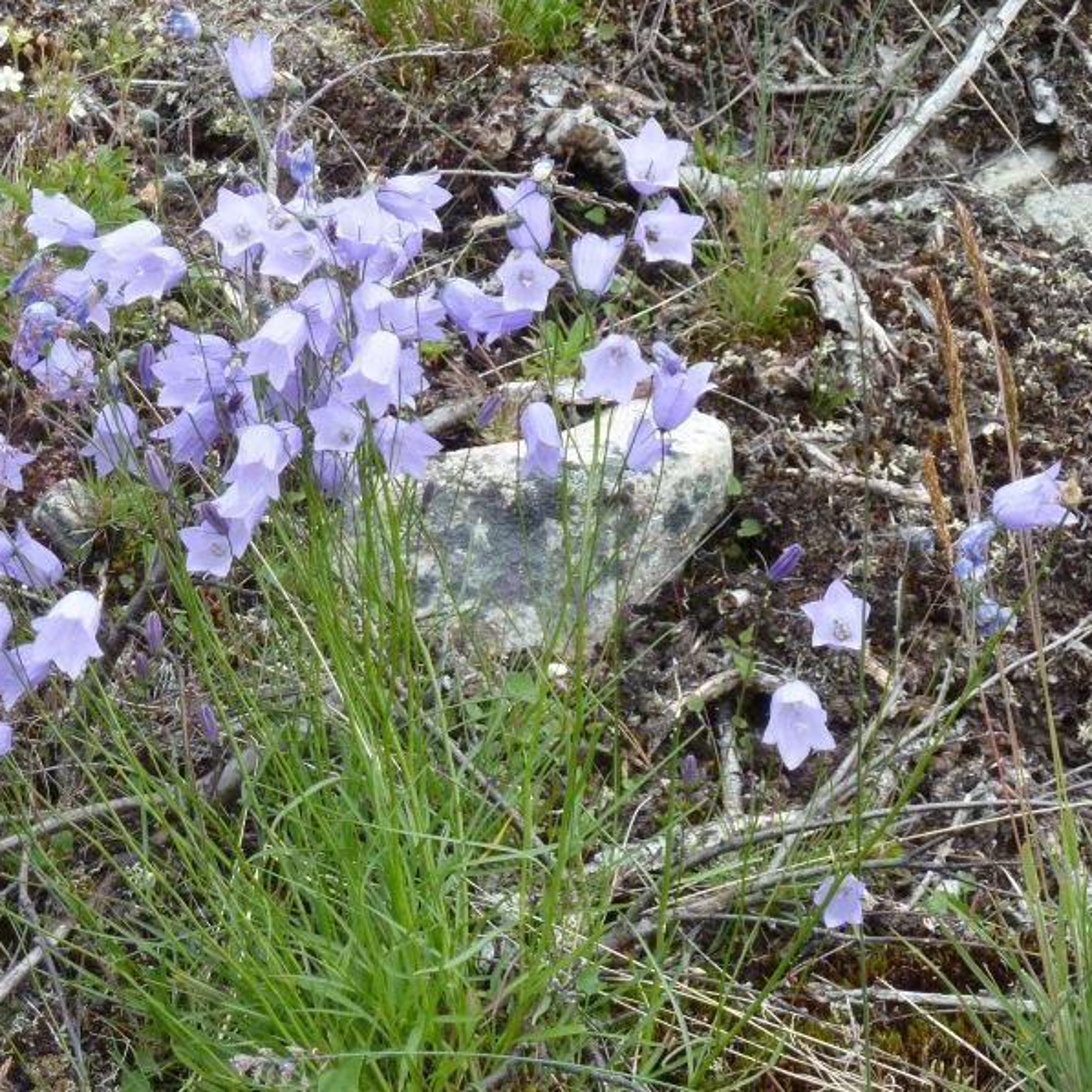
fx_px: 5032
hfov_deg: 12.4
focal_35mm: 141
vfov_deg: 12.4
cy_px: 545
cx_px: 368
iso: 320
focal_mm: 19.5
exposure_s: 1/320
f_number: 4.4
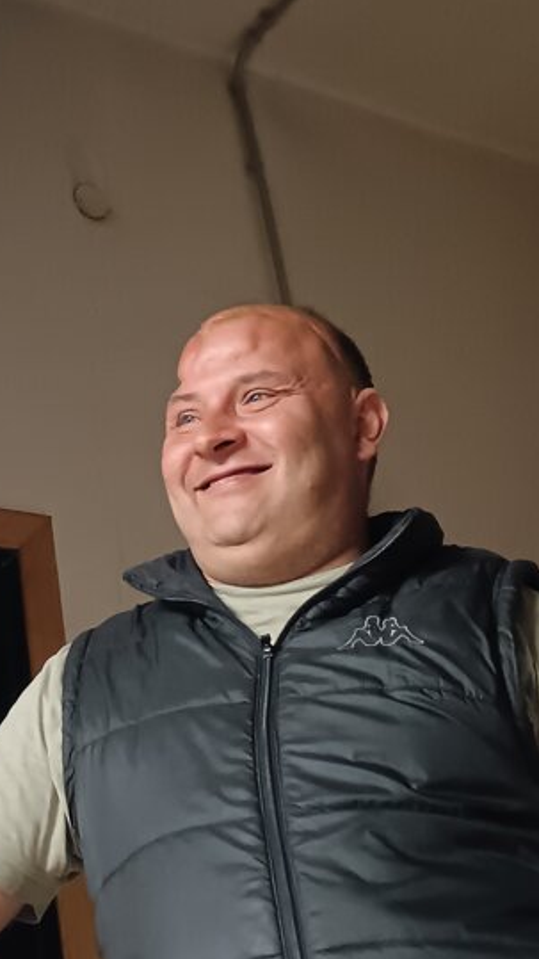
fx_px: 1779
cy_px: 476
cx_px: 117
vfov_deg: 30.2
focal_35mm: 70
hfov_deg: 17.1
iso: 3907
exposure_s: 1/16.7
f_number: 1.9
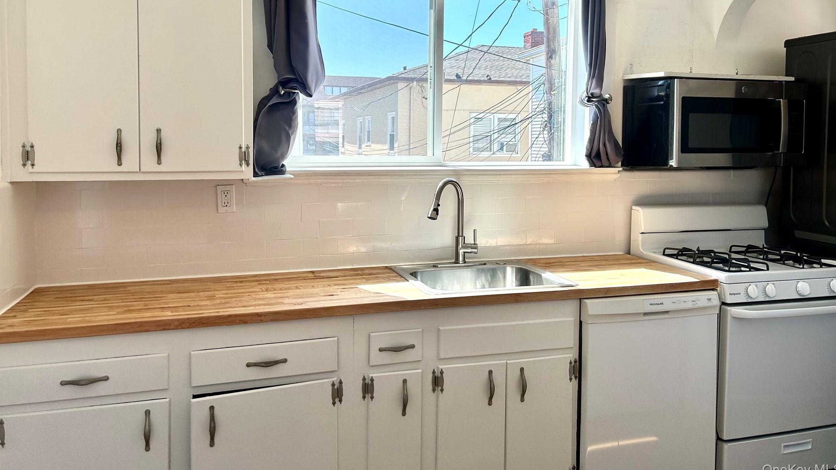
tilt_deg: -2.1
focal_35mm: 29
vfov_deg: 39.7
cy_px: 159
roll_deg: -0.3
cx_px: 419
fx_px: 643
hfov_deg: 66.1
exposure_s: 1/646
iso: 50
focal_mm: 5.7
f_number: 1.5
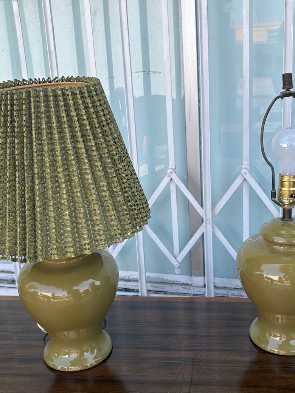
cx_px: 165
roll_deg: +2.2
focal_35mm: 40
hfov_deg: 35.9
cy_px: 197
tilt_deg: -14.7
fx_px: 455
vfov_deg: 46.8
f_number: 1.6
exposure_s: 1/571
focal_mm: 5.96
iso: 50
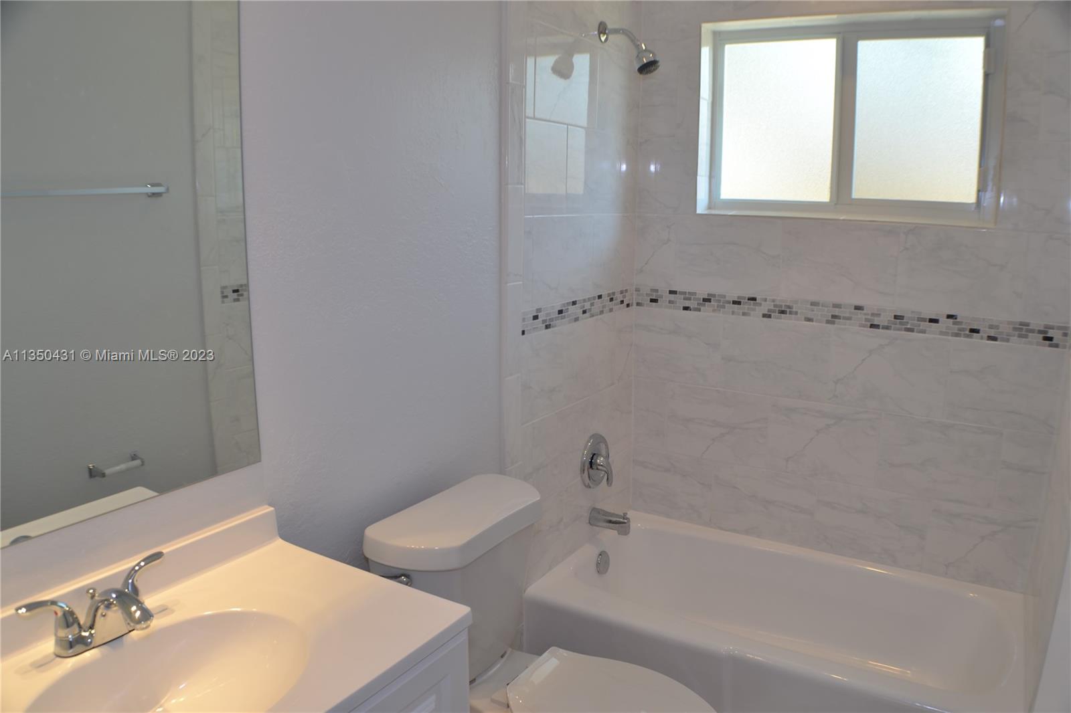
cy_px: 356
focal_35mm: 33
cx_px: 536
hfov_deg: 57.2
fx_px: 981
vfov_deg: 40.0
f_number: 5
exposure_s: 1/20
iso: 100
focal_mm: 22
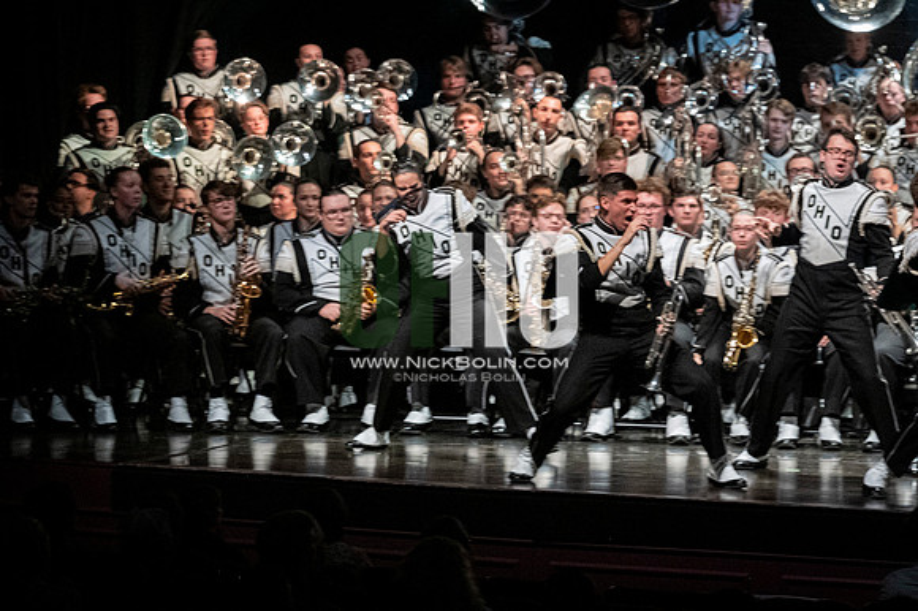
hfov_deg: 9.8
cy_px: 306
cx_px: 459
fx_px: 5352
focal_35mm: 210
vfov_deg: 6.5
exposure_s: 1/500
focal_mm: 140
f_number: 4
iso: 4000
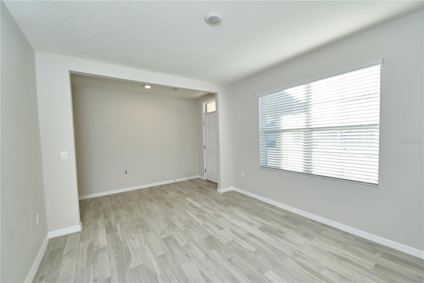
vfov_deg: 81.2
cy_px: 142
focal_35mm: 14
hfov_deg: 104.3
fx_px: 165
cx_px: 212
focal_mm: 14
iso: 400
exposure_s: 1/200
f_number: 4.5
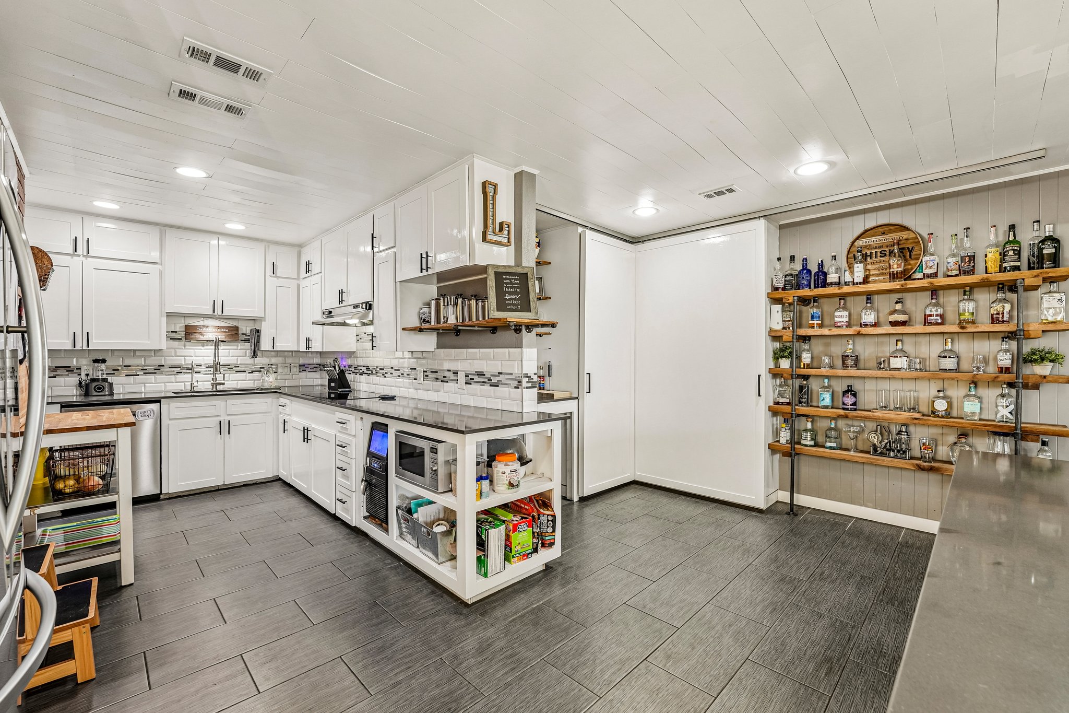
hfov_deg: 104.3
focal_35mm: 14
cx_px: 534
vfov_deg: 81.2
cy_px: 356
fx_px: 416
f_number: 8
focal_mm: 14
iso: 400
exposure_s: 1/20
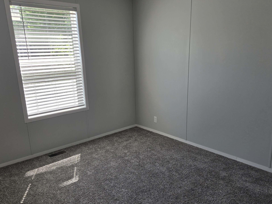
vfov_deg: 48.2
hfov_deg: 61.7
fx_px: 228
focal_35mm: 29
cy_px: 111
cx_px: 136
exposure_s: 1/180
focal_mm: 5.4
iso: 25
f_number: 1.8
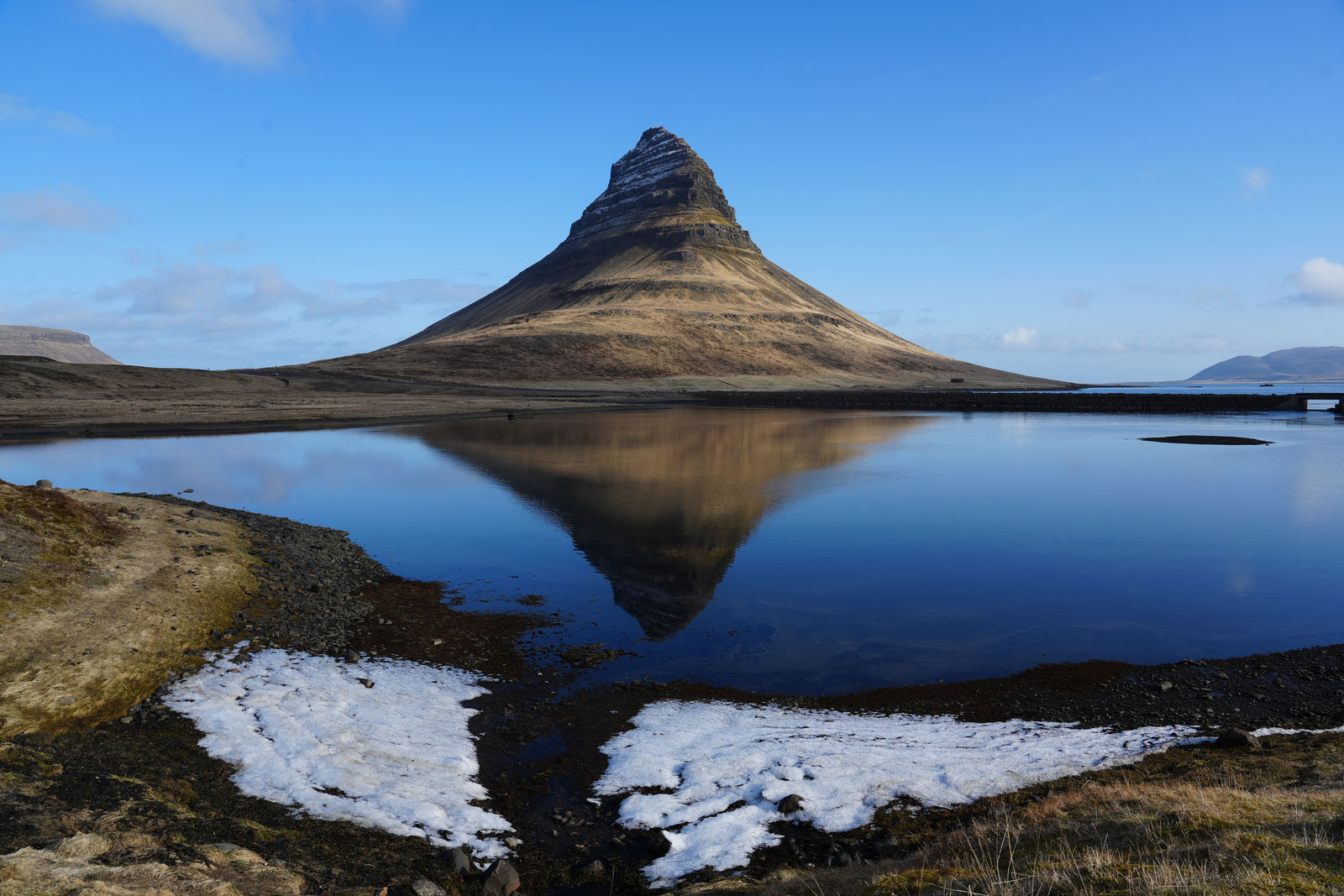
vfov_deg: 53.1
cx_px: 672
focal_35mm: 24
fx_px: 896
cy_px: 448
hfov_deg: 73.7
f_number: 10
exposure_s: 1/160
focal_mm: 24
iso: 100
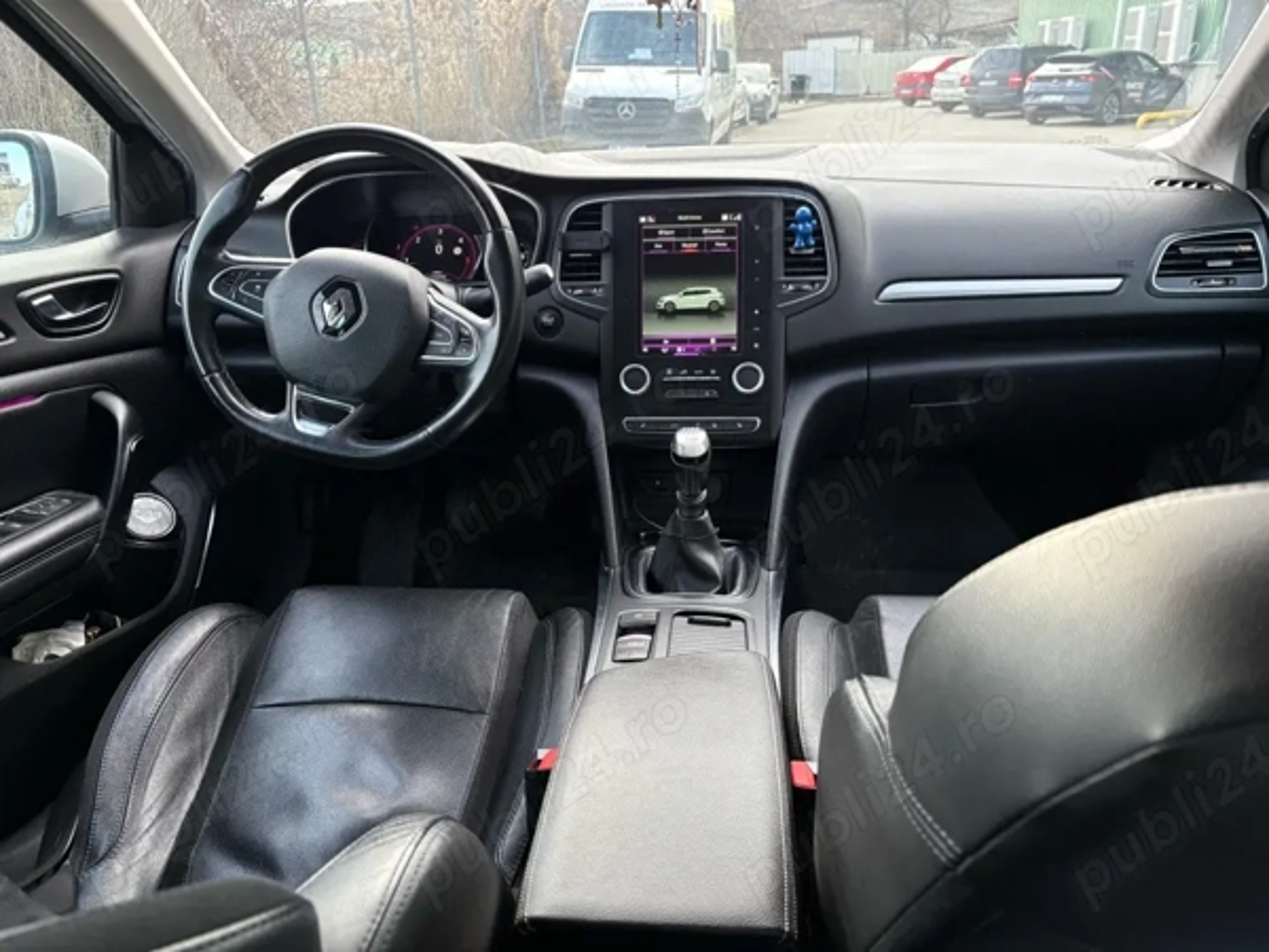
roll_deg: +2.0
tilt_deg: -21.7
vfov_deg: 53.1
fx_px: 953
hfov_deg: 67.3
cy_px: 476
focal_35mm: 26
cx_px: 634
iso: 100
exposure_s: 1/168
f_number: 1.6
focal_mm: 5.96
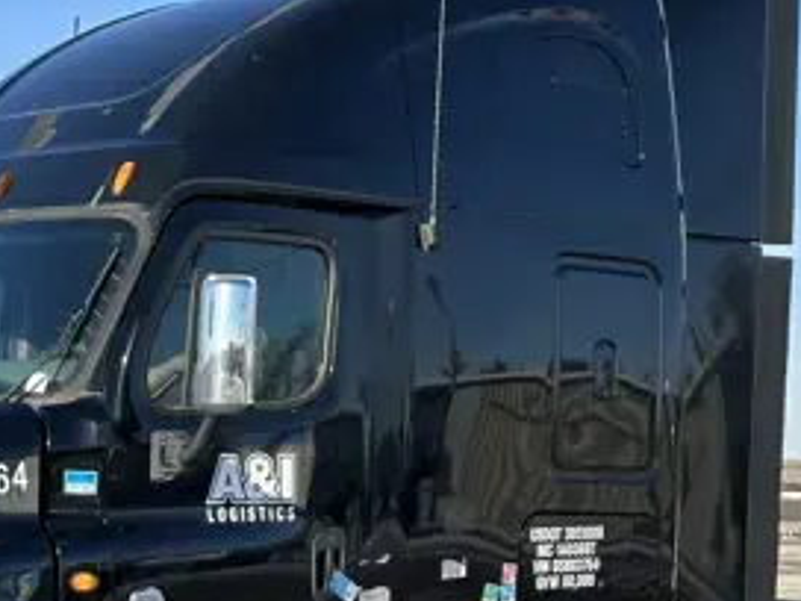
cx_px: 268
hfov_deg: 17.4
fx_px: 2615
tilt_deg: -0.9
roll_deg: -1.4
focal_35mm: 113
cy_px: 516
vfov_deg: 13.0
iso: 64
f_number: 1.78
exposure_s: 1/2597
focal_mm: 6.86
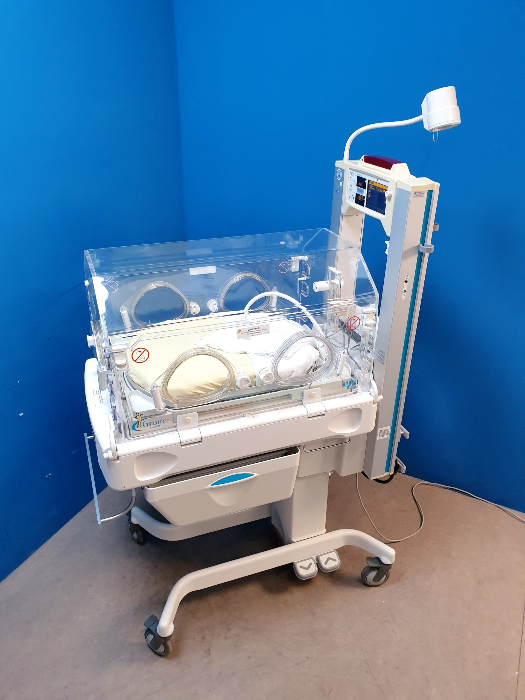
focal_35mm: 26
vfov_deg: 67.3
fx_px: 526
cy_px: 350
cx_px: 262
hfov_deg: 53.1
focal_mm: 4.3
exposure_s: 1/50
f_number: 2.4
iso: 200
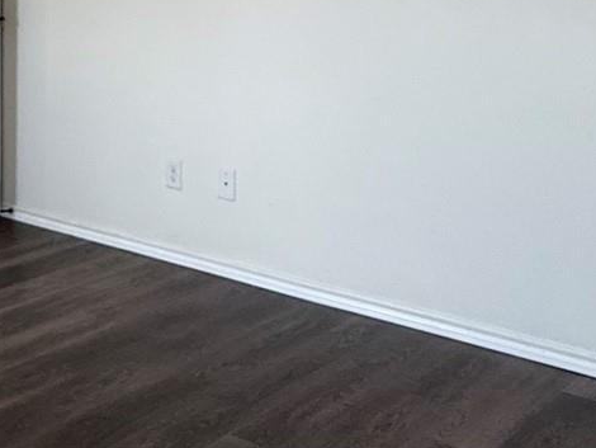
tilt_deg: -0.3
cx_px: 76
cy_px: -57
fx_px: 1051
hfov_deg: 30.5
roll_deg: -0.1
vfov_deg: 22.5
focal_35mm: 61
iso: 160
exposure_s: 1/120
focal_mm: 2.22
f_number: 2.2
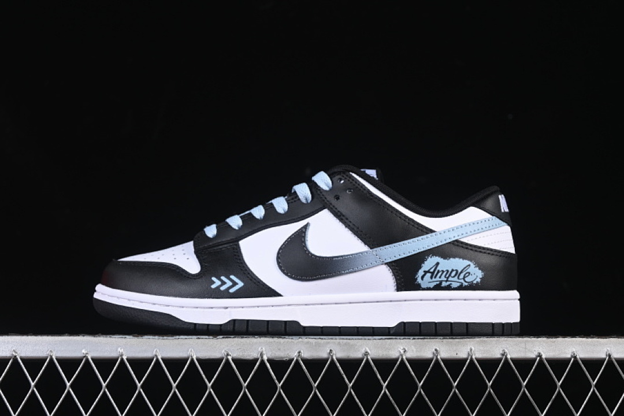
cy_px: 208
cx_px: 312
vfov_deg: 18.2
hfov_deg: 27.0
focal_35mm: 75
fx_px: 1300
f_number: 7.1
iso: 160
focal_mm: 50
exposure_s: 1/80
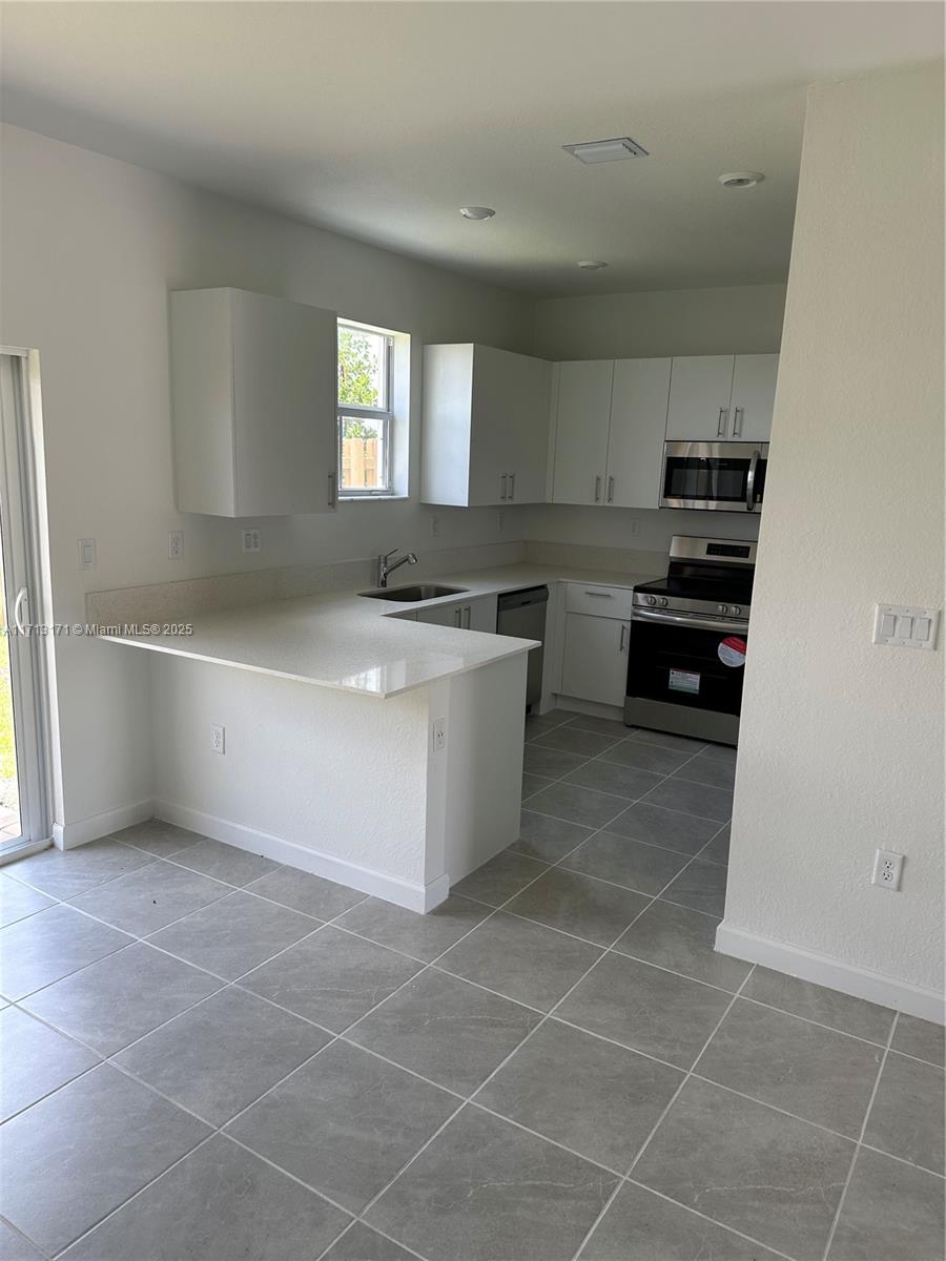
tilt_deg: -10.5
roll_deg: -1.3
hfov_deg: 56.8
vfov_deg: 71.6
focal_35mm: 24
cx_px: 473
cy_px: 630
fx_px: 875
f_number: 1.78
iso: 80
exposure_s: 1/121
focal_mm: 6.86
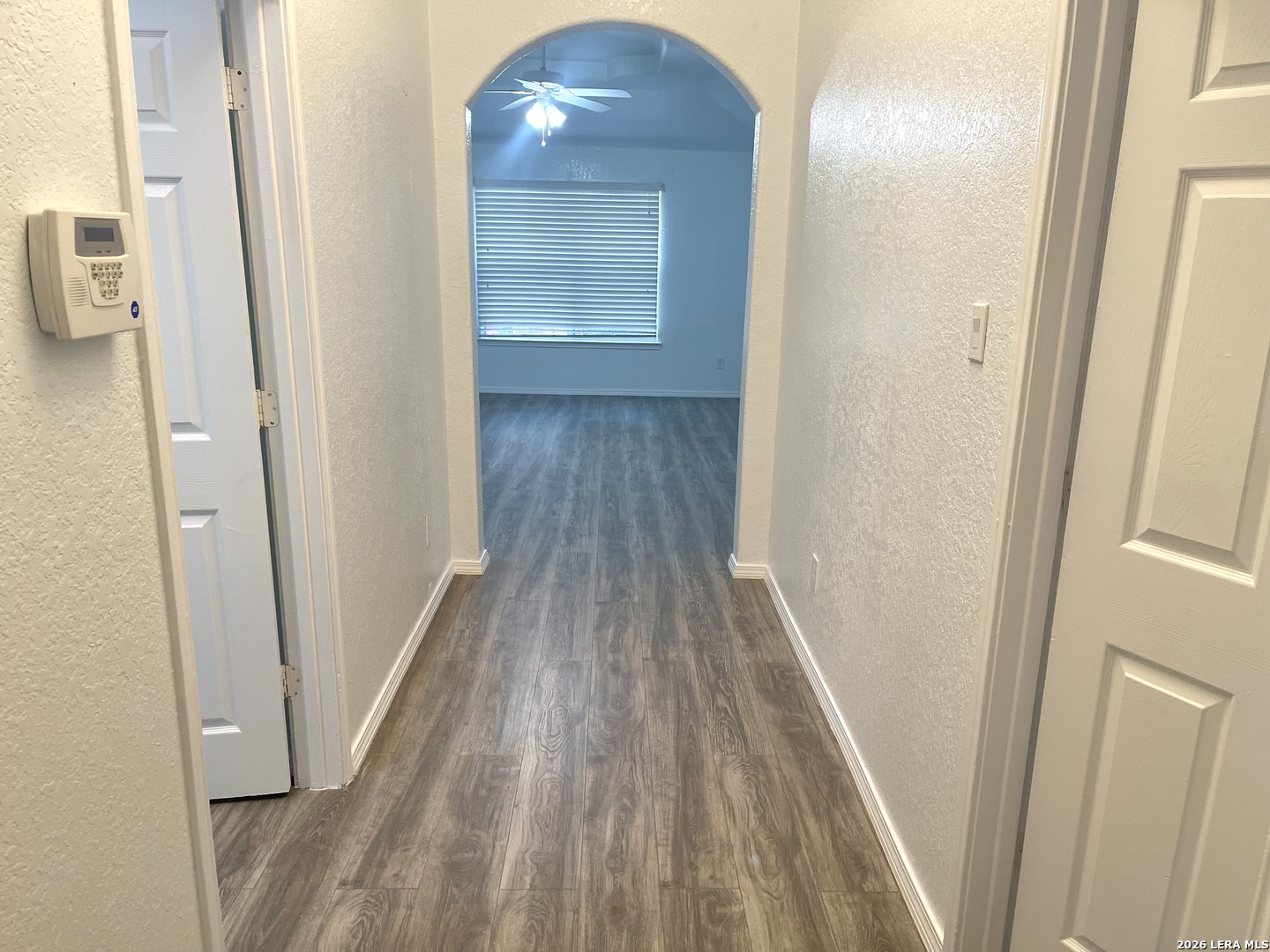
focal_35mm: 25
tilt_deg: -14.0
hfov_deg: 69.4
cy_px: 476
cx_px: 635
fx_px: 917
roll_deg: -0.4
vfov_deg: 54.9
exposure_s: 1/120
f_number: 1.6
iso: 125
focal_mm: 5.1
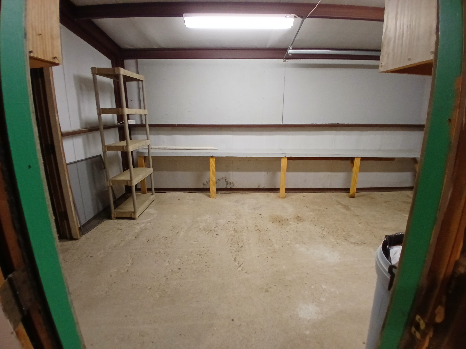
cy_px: 174
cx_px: 233
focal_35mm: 17
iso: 200
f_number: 2.2
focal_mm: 1.4
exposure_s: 1/30
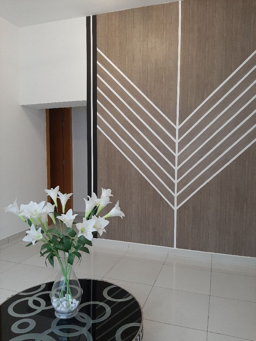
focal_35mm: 26
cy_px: 170
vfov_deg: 67.3
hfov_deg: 53.1
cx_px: 128
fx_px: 256
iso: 160
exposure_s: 1/60
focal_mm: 3.93
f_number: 1.7
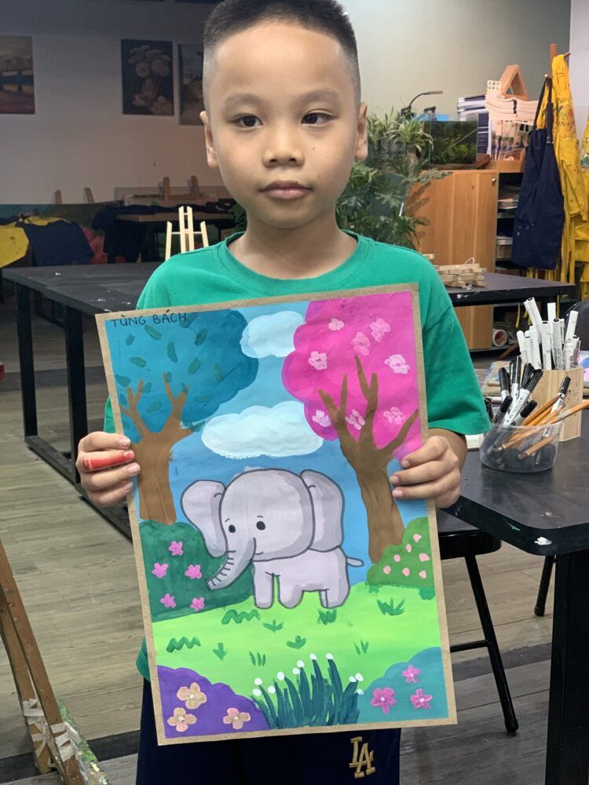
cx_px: 294
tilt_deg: -10.9
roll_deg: -0.8
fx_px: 1180
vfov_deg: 36.8
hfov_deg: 28.0
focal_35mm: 52
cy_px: 392
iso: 125
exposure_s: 1/60
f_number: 2.4
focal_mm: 6
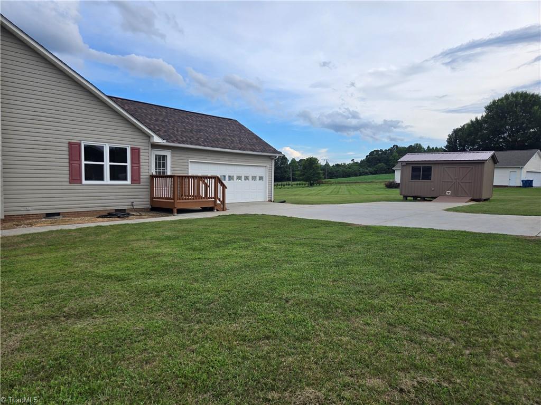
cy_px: 202
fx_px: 359
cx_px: 270
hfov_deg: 73.9
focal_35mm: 23
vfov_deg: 58.9
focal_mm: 5.4
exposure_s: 1/648
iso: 25
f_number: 1.8
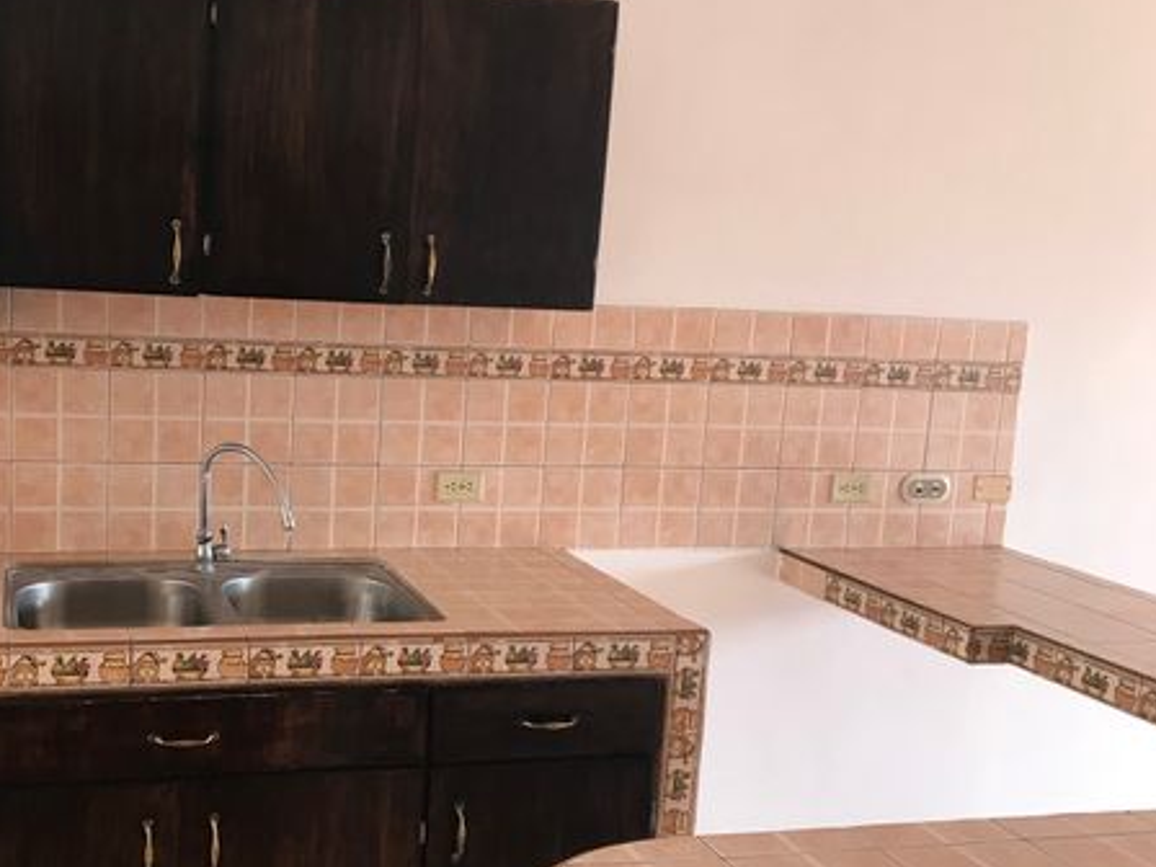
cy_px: 503
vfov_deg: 35.9
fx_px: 1336
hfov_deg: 45.8
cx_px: 346
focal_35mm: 40
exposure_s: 1/20
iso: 40
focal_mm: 3.99
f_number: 1.8
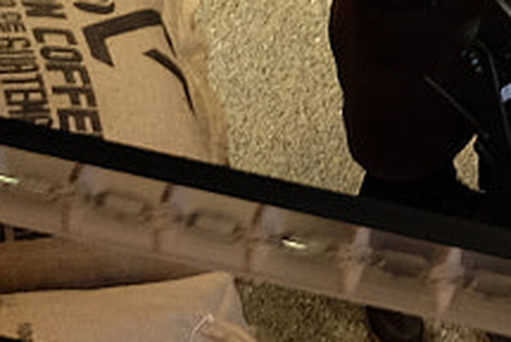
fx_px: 3696
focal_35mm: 260
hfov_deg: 7.5
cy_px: -249
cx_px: 1146
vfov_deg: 5.2
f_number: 4
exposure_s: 1/20
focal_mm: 23
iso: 800
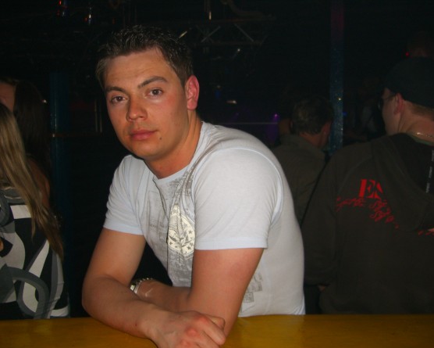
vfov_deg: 37.3
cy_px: 175
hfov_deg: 45.8
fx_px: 514
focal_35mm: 40
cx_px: 209
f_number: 2.8
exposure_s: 1/60
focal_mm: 7.9
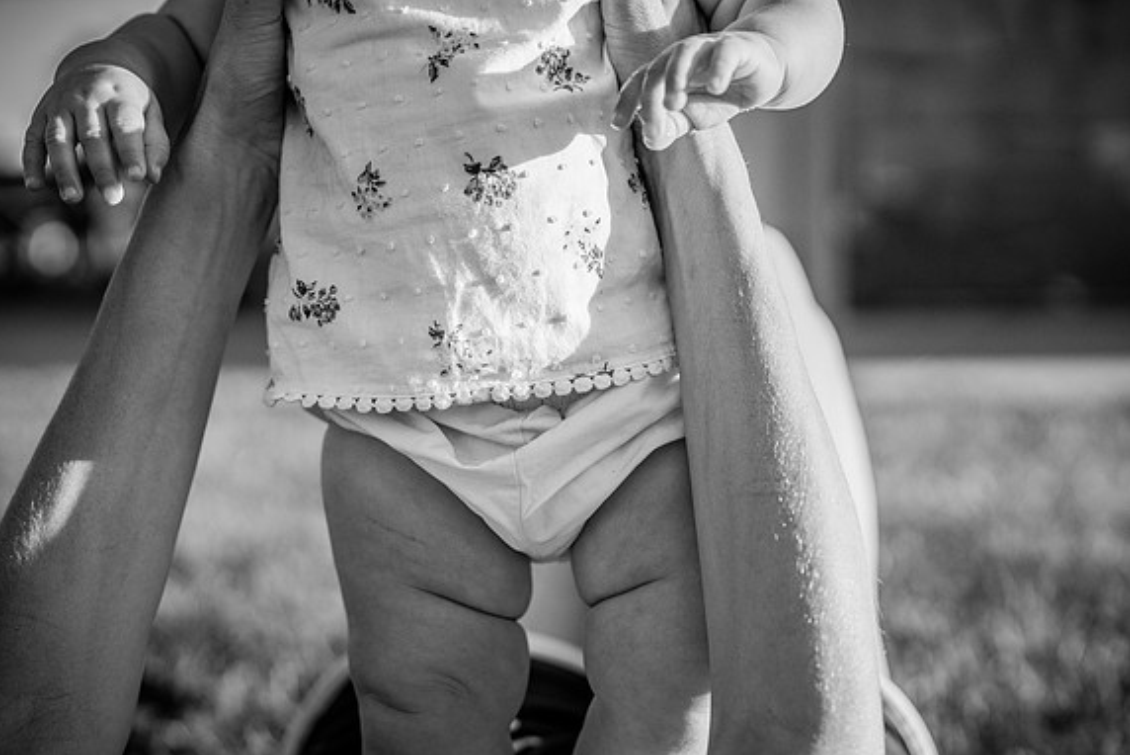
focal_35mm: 71
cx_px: 559
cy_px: 378
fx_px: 2230
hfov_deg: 28.4
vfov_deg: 19.2
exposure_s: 1/3200
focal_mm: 70
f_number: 3.2
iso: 400
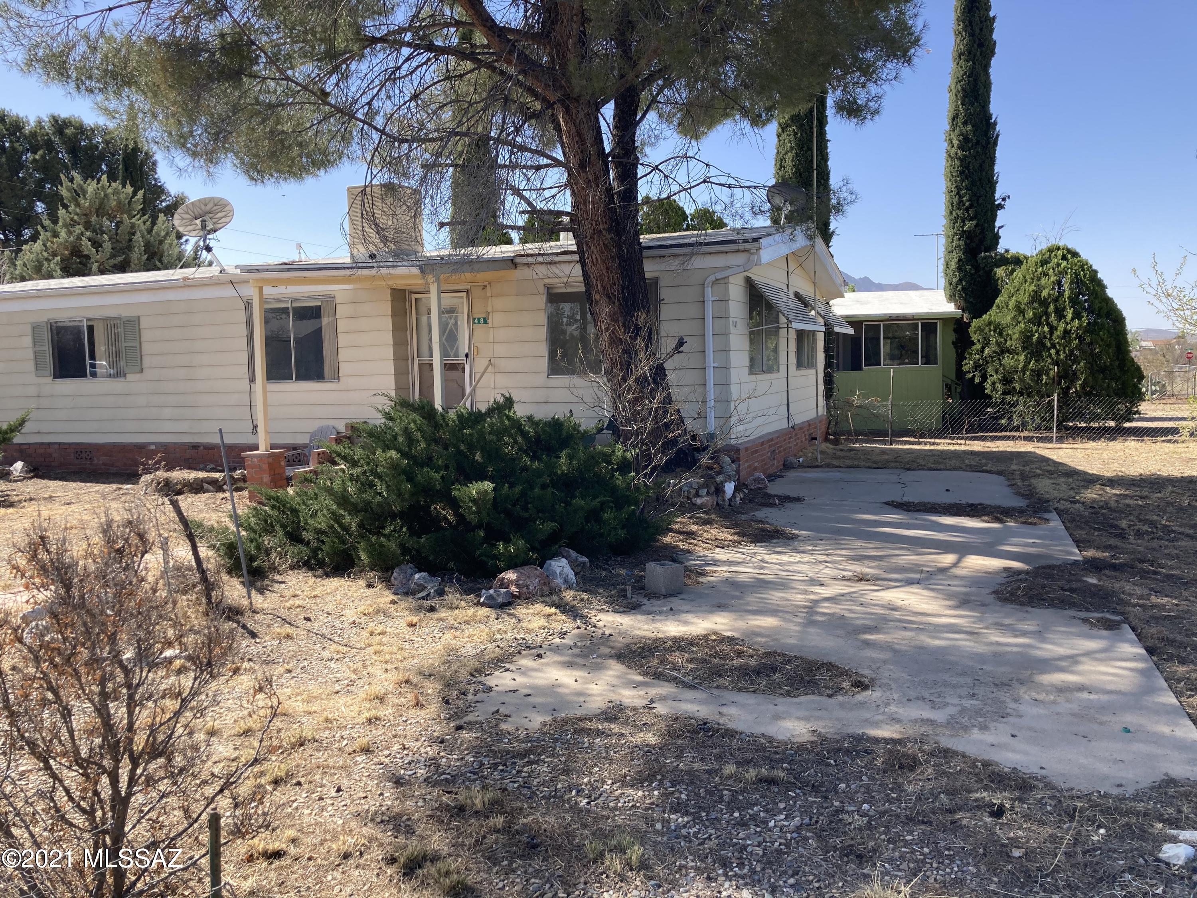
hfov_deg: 63.4
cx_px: 598
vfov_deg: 49.7
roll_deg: -1.1
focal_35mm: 28
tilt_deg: -3.4
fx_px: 968
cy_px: 449
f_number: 1.8
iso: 20
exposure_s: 1/960
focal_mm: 3.99
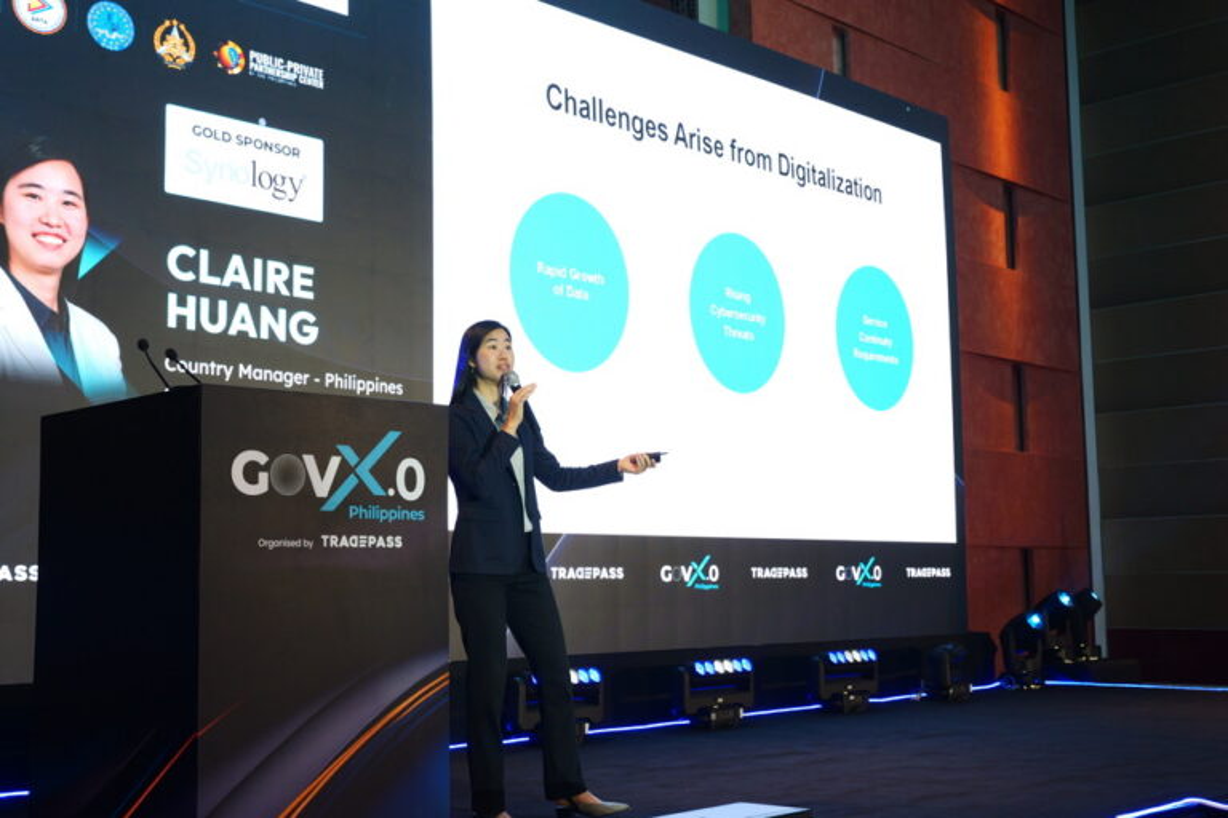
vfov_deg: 30.5
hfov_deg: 44.5
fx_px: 1501
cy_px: 409
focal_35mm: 44
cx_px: 614
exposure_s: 1/160
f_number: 6.3
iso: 4000
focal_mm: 44
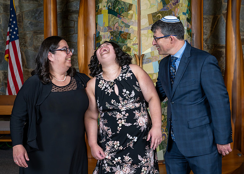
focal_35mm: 51
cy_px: 82
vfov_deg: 27.6
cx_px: 129
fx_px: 354
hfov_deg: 38.0
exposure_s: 1/200
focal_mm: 42
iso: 640
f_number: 7.1
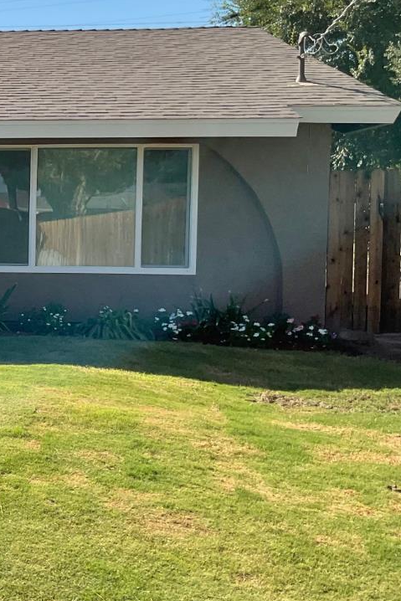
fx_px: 1052
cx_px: -211
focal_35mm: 63
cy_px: 267
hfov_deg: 18.8
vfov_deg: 31.9
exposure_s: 1/1675
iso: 16
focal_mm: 3
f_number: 1.8
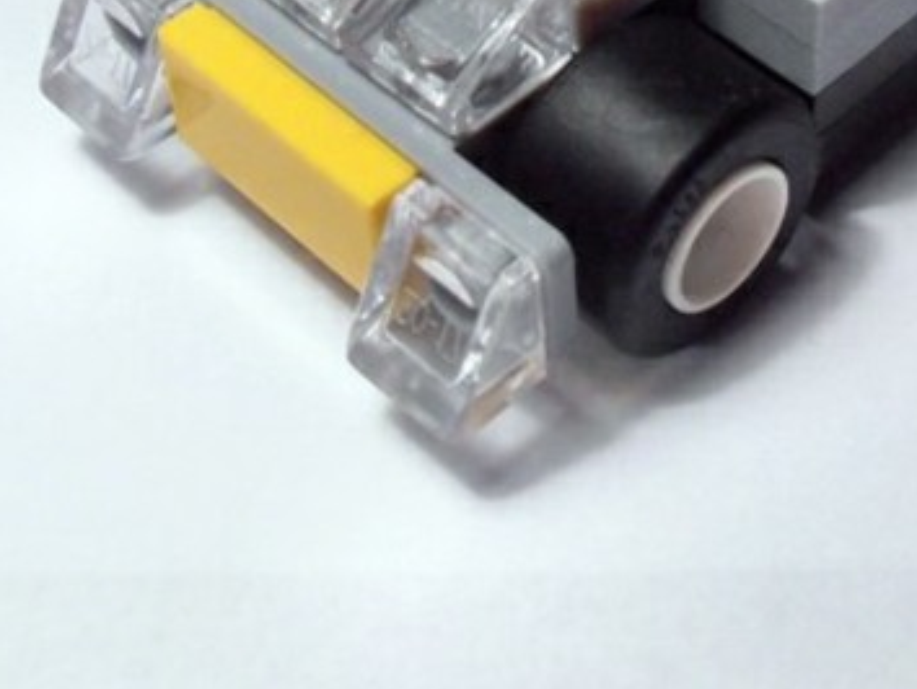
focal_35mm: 94
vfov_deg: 15.2
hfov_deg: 20.6
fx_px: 2492
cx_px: 738
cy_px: -136
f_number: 3.9
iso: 80
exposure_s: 1/60
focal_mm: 6.61
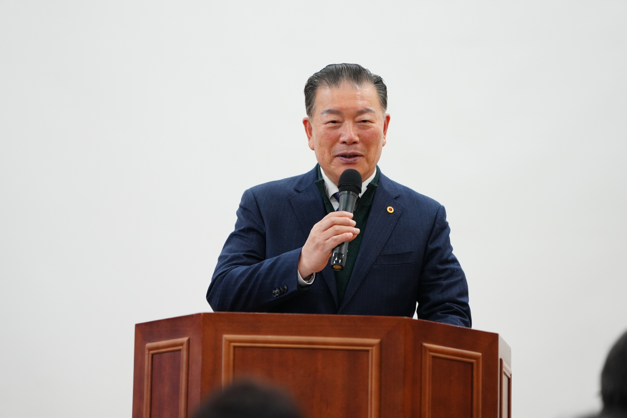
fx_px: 3483
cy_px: 209
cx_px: 314
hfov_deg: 10.3
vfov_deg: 6.9
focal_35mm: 200
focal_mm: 200
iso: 1000
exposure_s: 1/160
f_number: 2.8
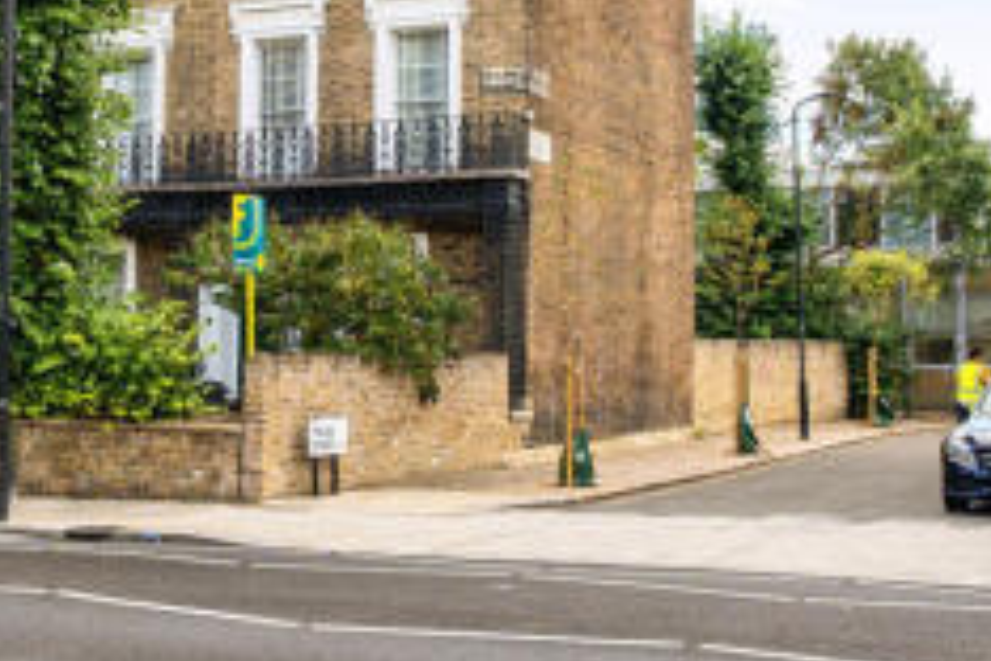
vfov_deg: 21.4
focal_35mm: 63
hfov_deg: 31.6
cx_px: 320
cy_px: 159
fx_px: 1734
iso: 400
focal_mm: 21
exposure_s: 1/320
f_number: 8
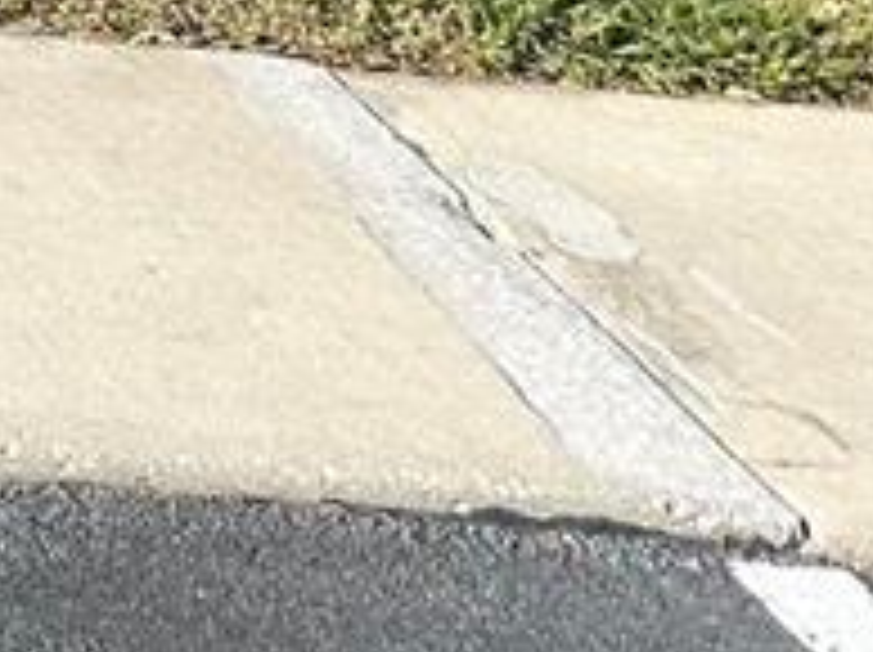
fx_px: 3199
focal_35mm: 127
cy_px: -841
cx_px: -1233
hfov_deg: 12.3
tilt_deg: -3.6
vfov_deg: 10.3
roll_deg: -2.2
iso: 80
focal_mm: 6.86
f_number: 1.78
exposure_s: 1/2967
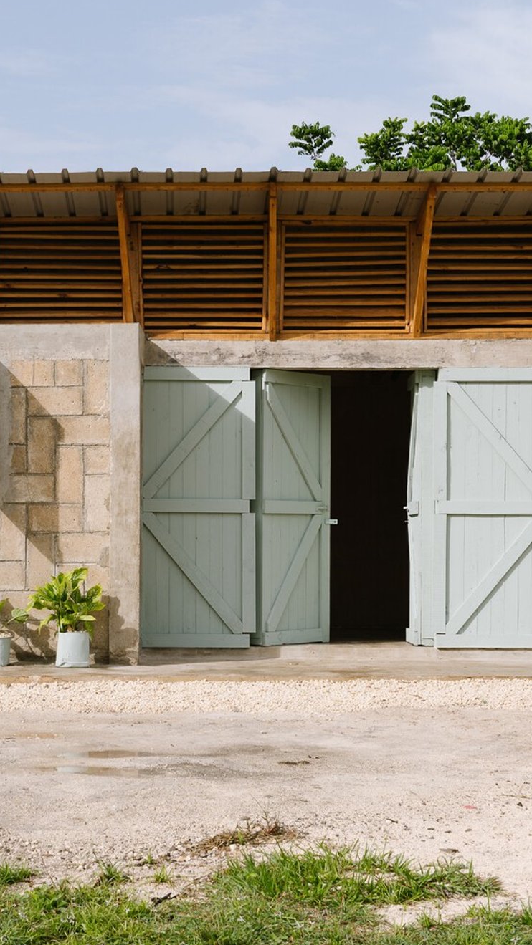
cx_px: 131
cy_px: 469
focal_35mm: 73
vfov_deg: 29.0
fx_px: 1831
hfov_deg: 16.4
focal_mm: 46
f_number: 9.5
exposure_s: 1/125
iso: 100
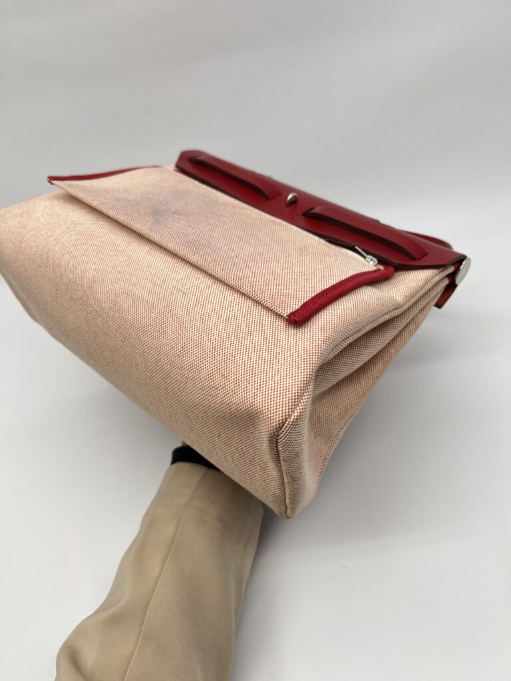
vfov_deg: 67.3
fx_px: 512
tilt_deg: -44.3
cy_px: 340
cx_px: 256
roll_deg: +14.9
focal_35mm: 26
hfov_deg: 53.1
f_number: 1.5
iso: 32
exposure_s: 1/118
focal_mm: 5.7
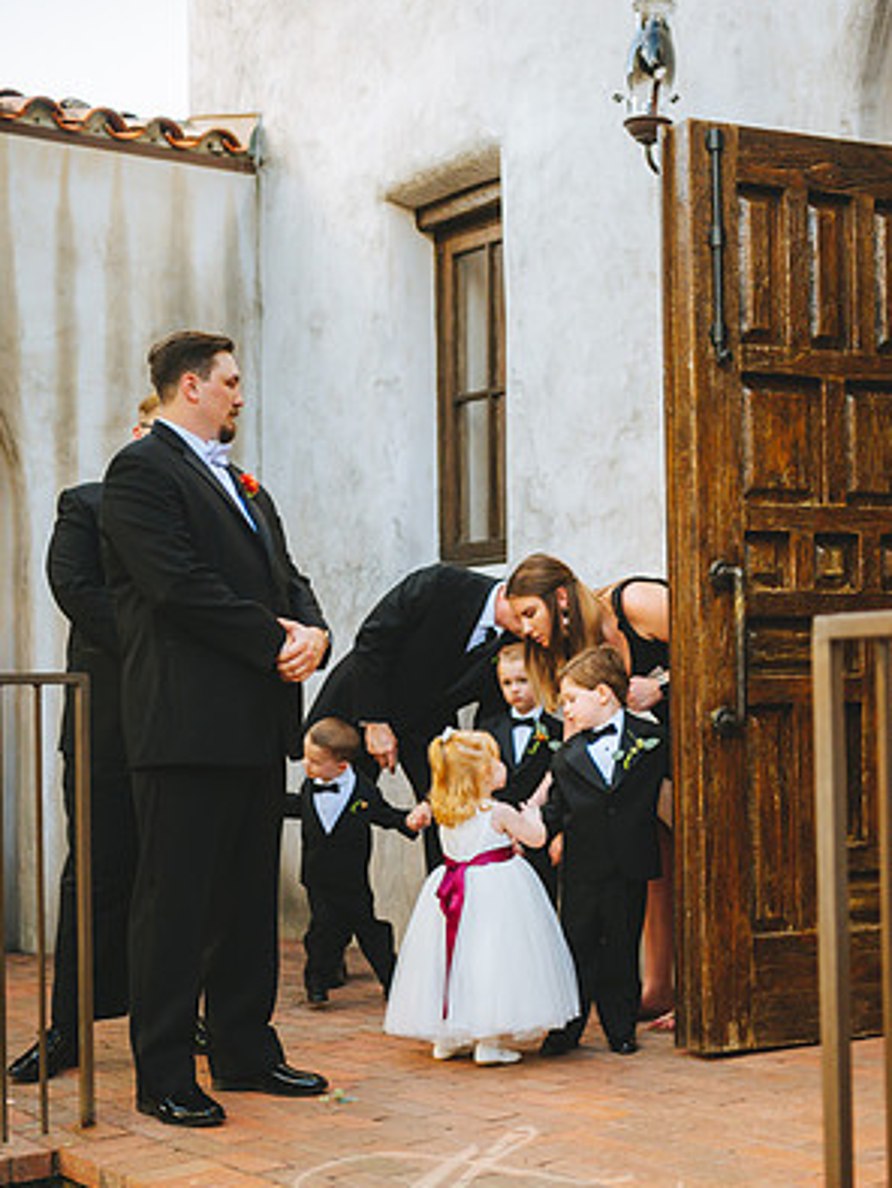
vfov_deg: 33.7
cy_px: 660
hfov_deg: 25.7
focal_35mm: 57
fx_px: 1956
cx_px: 448
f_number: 2.8
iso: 2000
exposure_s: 1/2000
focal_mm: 52
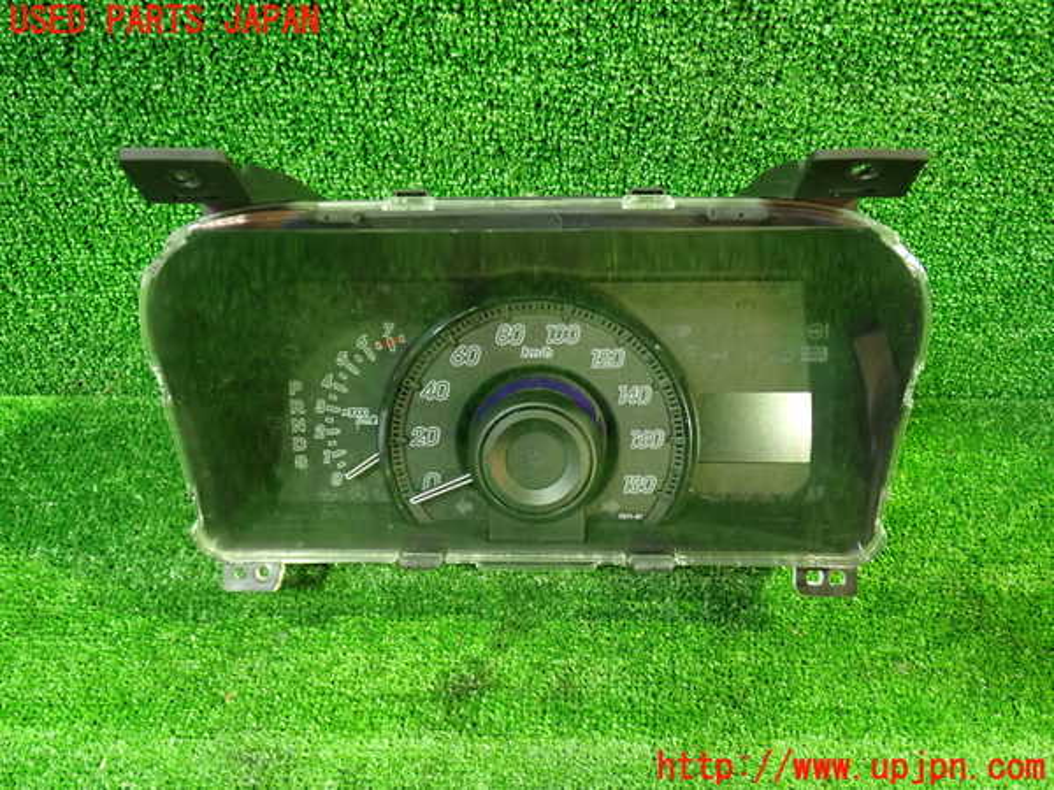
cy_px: 395
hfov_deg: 60.0
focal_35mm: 30
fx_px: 913
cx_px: 527
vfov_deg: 46.8
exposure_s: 1/25
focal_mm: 5.4
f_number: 2.3
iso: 800
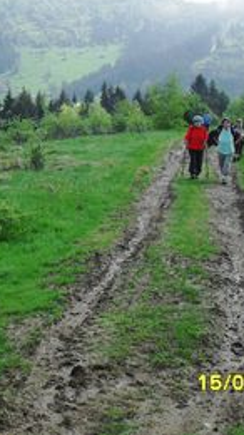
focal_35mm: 66
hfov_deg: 18.2
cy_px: 154
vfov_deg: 31.7
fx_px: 760
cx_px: 77
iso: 100
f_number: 8.4
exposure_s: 1/125
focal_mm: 6.3
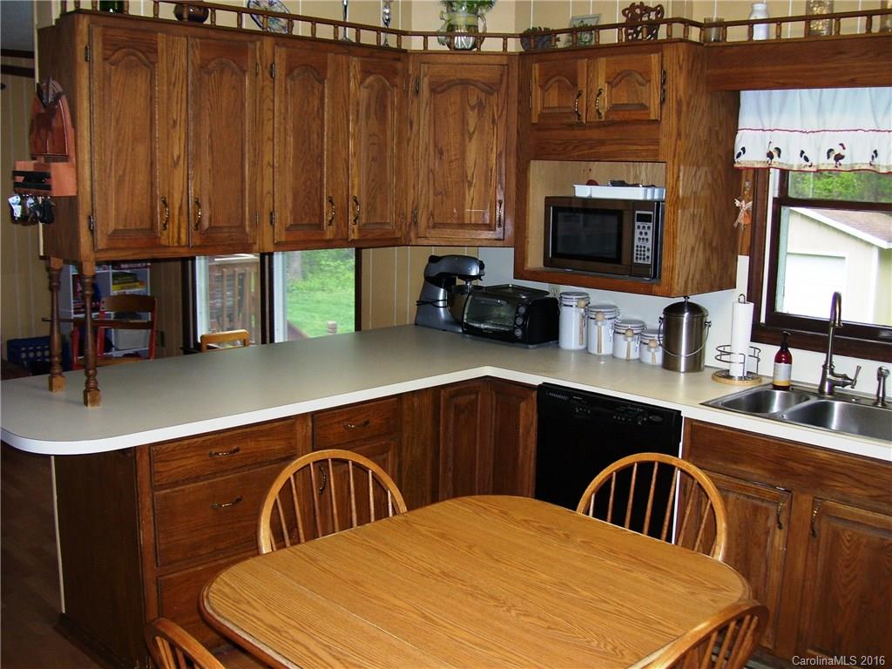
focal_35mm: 37
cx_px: 446
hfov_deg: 50.1
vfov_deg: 38.7
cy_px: 334
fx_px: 953
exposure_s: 1/60
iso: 80
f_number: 2.7
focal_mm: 6
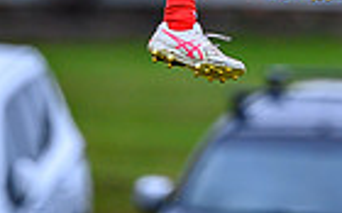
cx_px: 331
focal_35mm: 3026
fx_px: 28159
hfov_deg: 0.7
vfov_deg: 0.4
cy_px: -273
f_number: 4
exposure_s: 1/1250
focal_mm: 500
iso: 220
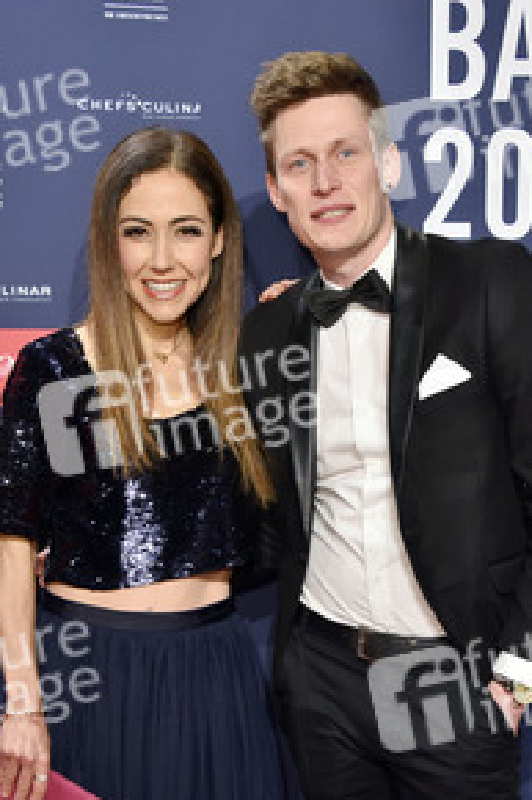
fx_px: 1531
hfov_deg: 19.7
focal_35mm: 69
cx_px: 259
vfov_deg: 29.0
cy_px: 549
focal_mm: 50
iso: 1000
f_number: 6.3
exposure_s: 1/160
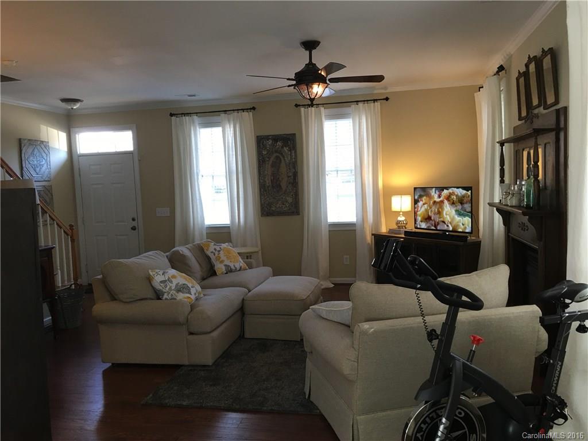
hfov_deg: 61.7
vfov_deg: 48.2
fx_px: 493
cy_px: 220
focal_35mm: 29
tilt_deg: -3.5
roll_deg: +2.3
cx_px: 294
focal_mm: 4.15
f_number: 2.2
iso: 40
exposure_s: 1/15
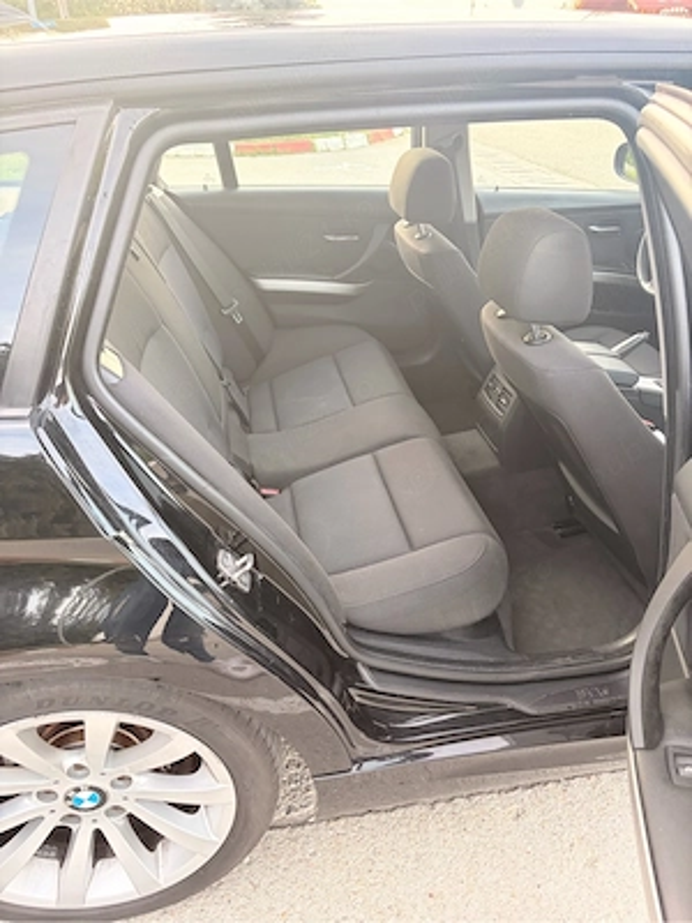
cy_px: 462
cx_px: 346
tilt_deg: -30.3
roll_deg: +0.1
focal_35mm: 26
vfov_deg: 67.3
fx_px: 693
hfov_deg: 53.1
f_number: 1.6
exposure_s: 1/60
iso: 200
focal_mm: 5.96
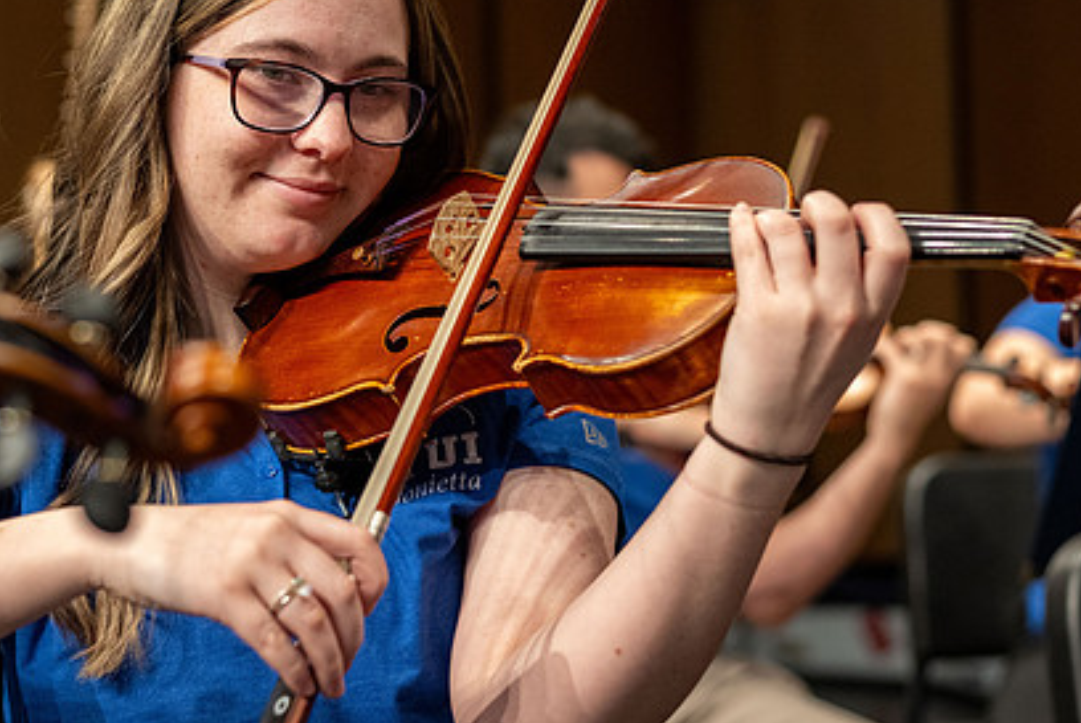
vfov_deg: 19.2
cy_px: 261
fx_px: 2134
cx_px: 445
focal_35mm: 71
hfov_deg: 28.4
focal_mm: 50
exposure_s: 1/500
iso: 3200
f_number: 2.8
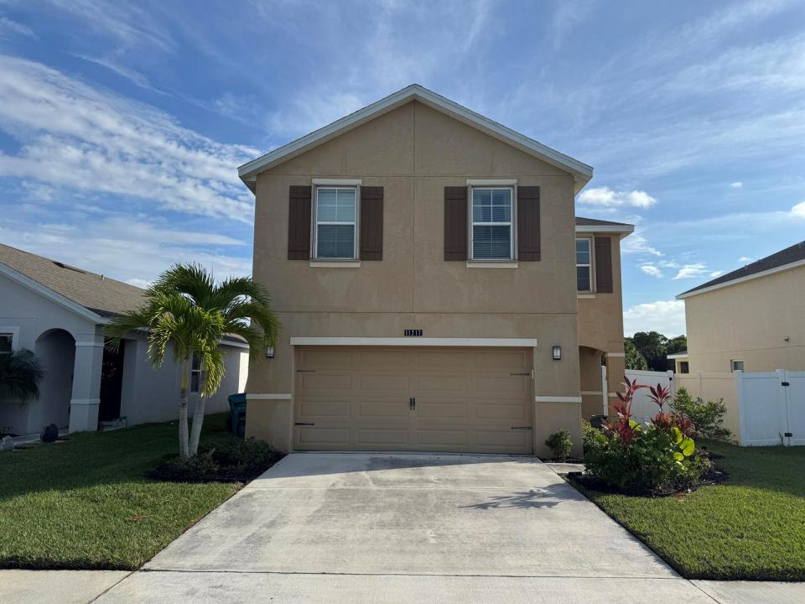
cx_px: 402
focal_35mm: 24
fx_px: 558
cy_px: 302
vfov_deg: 56.8
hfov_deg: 71.6
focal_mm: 6.76
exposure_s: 1/5814
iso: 80
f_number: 1.78
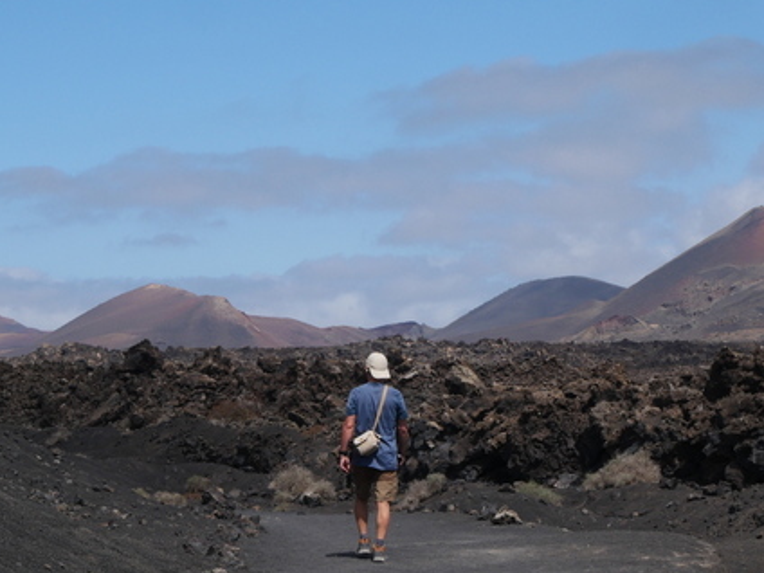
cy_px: 470
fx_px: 2251
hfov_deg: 19.2
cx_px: 461
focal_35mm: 102
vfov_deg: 14.4
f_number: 10
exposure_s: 1/400
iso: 200
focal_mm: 27
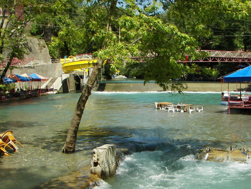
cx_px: 139
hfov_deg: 38.9
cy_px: 116
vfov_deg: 29.6
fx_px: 355
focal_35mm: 49
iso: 50
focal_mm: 6
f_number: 2.8
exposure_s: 1/800
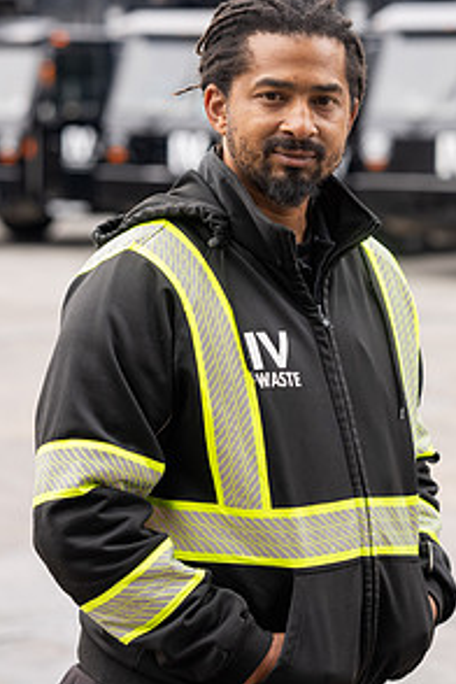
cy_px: 356
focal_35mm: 130
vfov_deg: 15.8
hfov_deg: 10.5
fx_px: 2470
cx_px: 270
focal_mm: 85
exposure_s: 1/800
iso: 200
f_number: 3.2
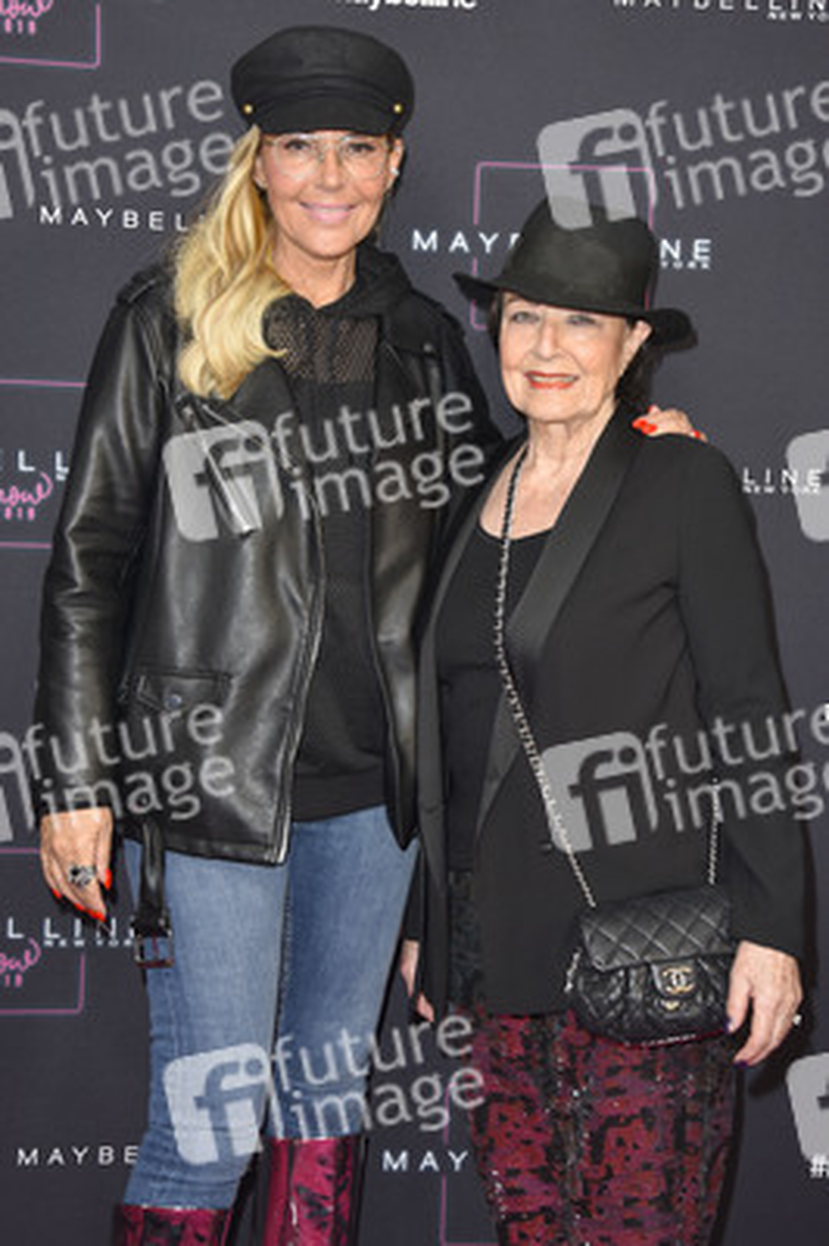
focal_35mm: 62
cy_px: 623
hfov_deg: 21.9
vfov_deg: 32.4
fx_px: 2145
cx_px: 414
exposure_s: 1/160
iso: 640
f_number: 5.6
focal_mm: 62
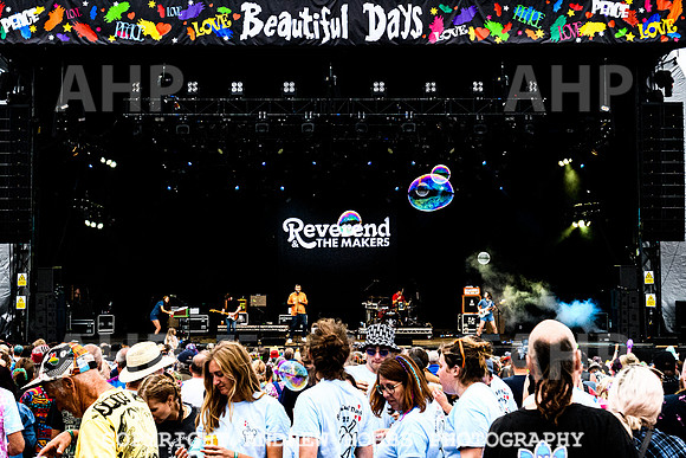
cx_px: 344
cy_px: 121
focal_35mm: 79
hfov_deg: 25.8
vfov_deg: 17.3
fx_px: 1499
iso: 1600
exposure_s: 1/640
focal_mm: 35
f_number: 7.1
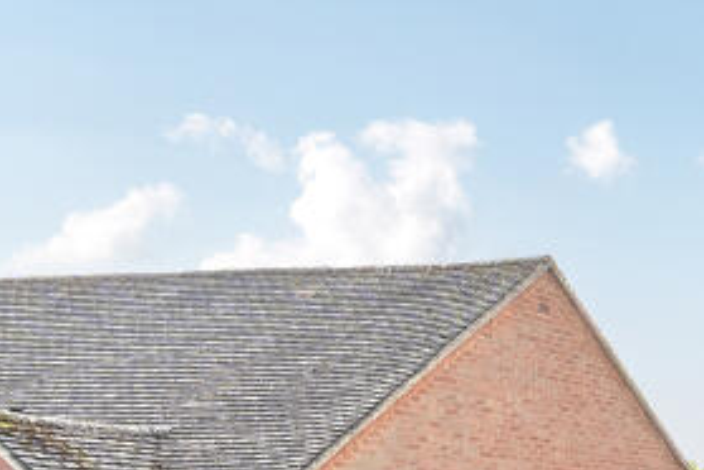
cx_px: 1082
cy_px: 817
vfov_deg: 17.3
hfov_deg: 23.6
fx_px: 1291
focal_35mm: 66
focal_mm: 12
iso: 400
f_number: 8
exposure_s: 1/125
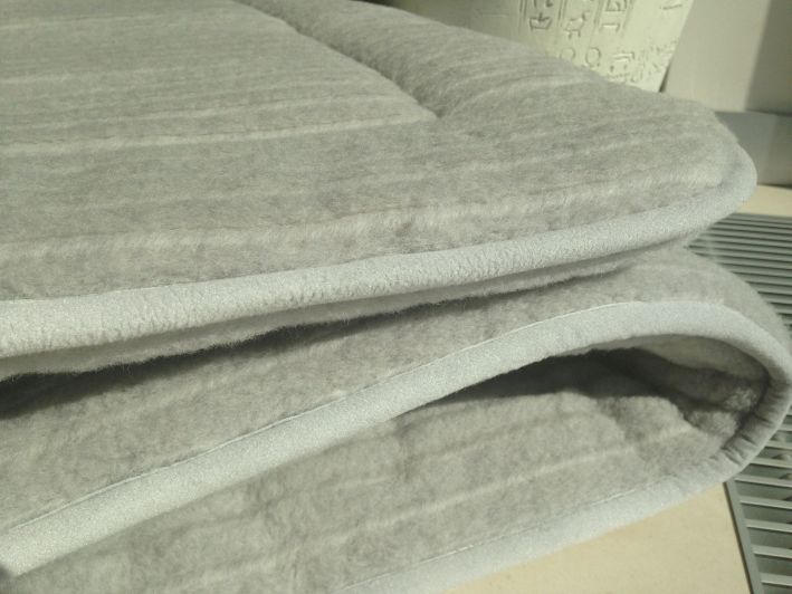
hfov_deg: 55.3
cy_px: 297
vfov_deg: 43.0
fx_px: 755
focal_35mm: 33
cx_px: 396
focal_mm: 4.13
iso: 50
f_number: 2.4
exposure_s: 1/3012
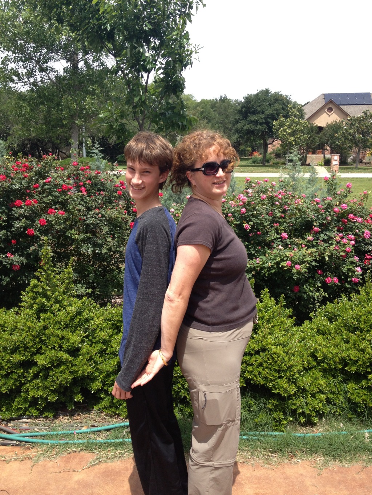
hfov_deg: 40.7
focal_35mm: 35
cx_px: 186
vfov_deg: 52.6
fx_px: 501
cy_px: 248
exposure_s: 1/1314
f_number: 2.4
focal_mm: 4.28
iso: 64
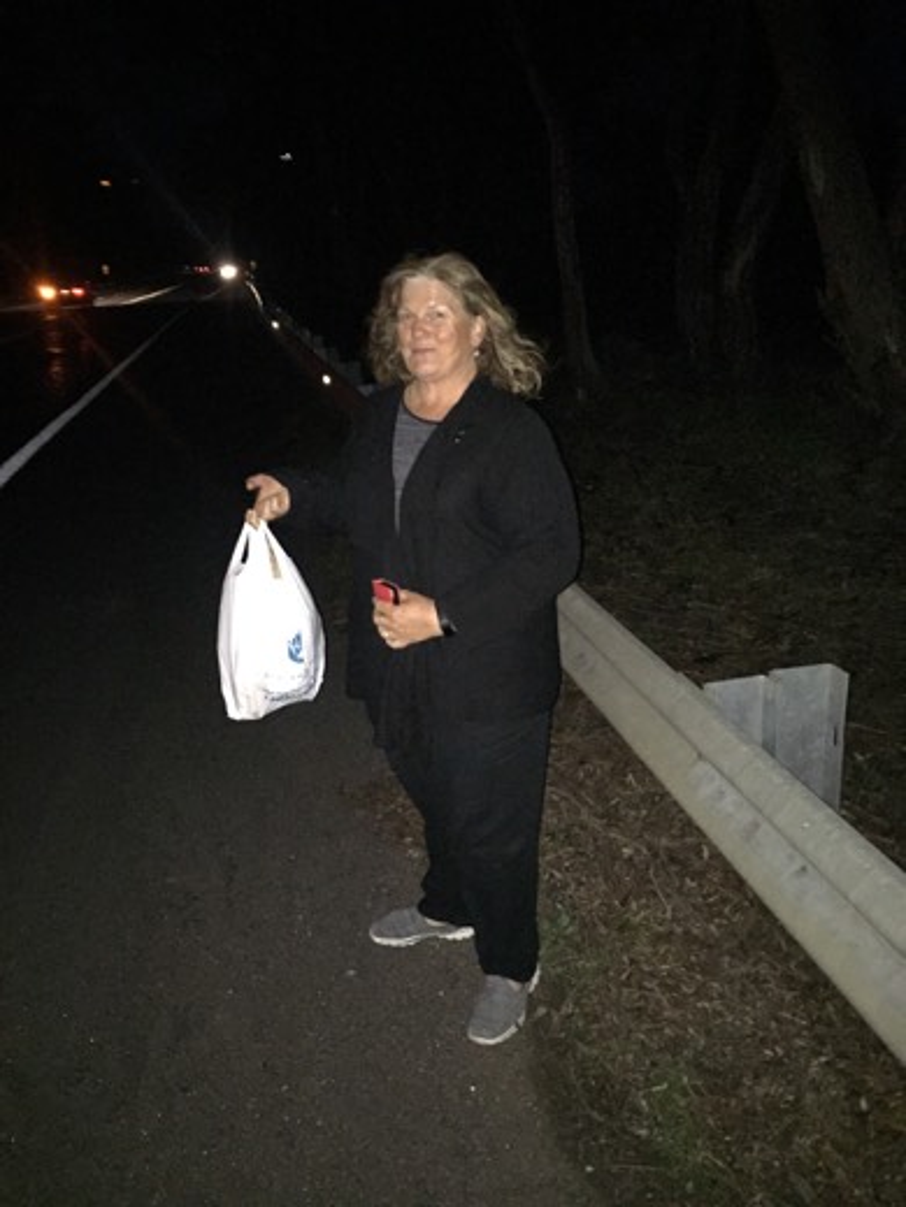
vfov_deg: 61.7
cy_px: 604
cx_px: 453
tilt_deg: -17.4
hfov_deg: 48.2
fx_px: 1012
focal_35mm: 29
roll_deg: +2.7
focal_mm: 4.15
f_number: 2.2
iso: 1000
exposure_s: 1/16
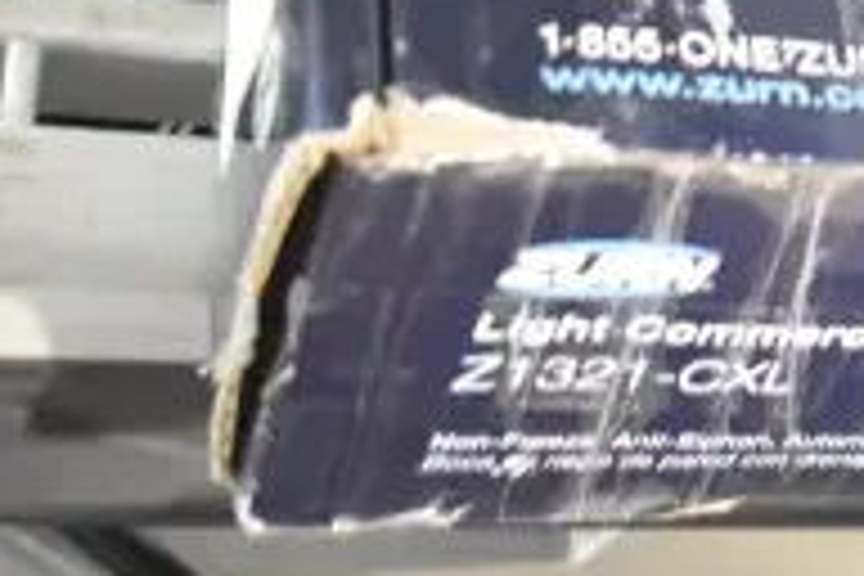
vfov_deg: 12.8
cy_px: -83
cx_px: 1328
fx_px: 2520
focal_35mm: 105
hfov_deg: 17.4
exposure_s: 1/40
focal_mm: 22
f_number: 3.8
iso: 2800
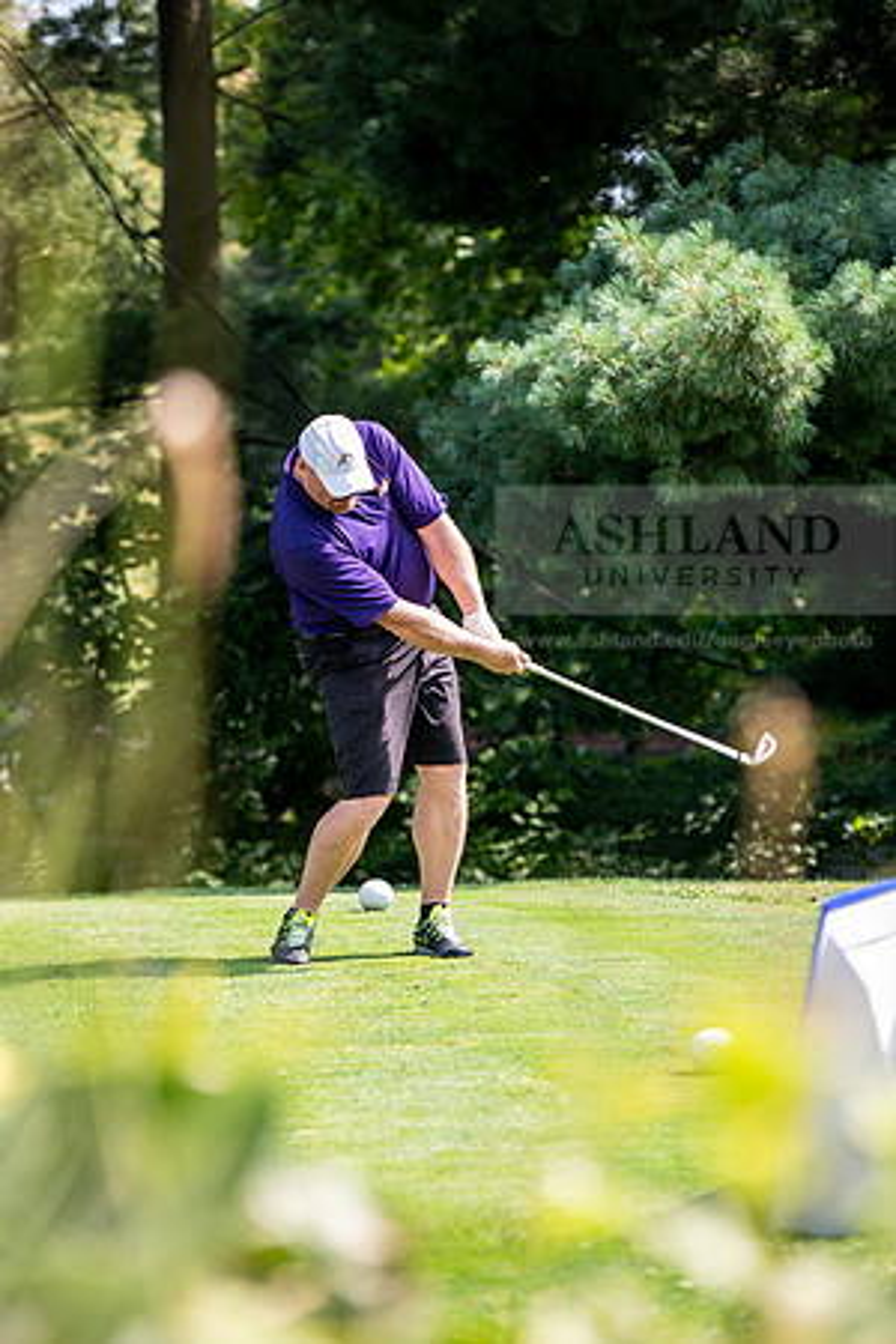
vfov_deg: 17.1
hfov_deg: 11.4
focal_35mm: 120
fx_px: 4480
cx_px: 448
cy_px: 672
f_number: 3.2
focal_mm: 120
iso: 320
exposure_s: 1/1250
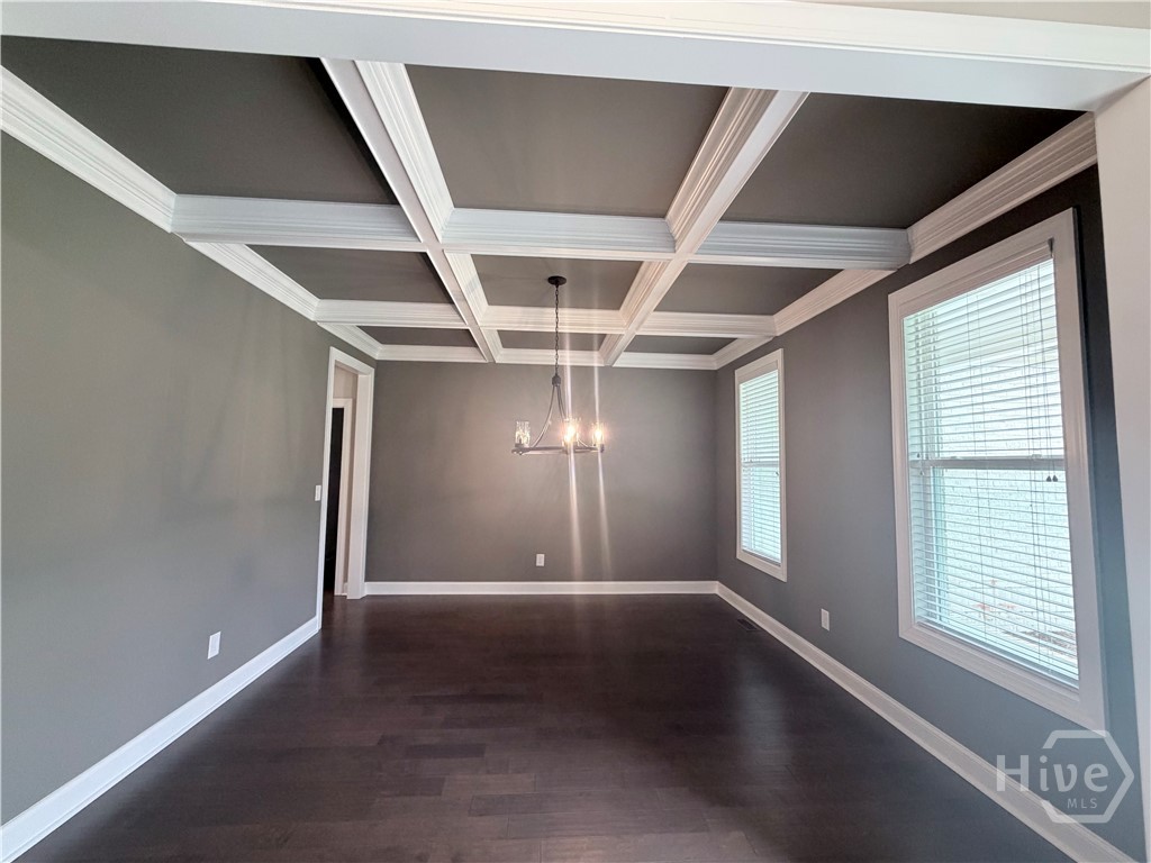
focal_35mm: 14
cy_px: 432
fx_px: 466
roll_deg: -0.8
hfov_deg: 102.1
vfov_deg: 85.7
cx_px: 576
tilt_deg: +4.3
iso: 250
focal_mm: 2.22
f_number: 2.2
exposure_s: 1/60
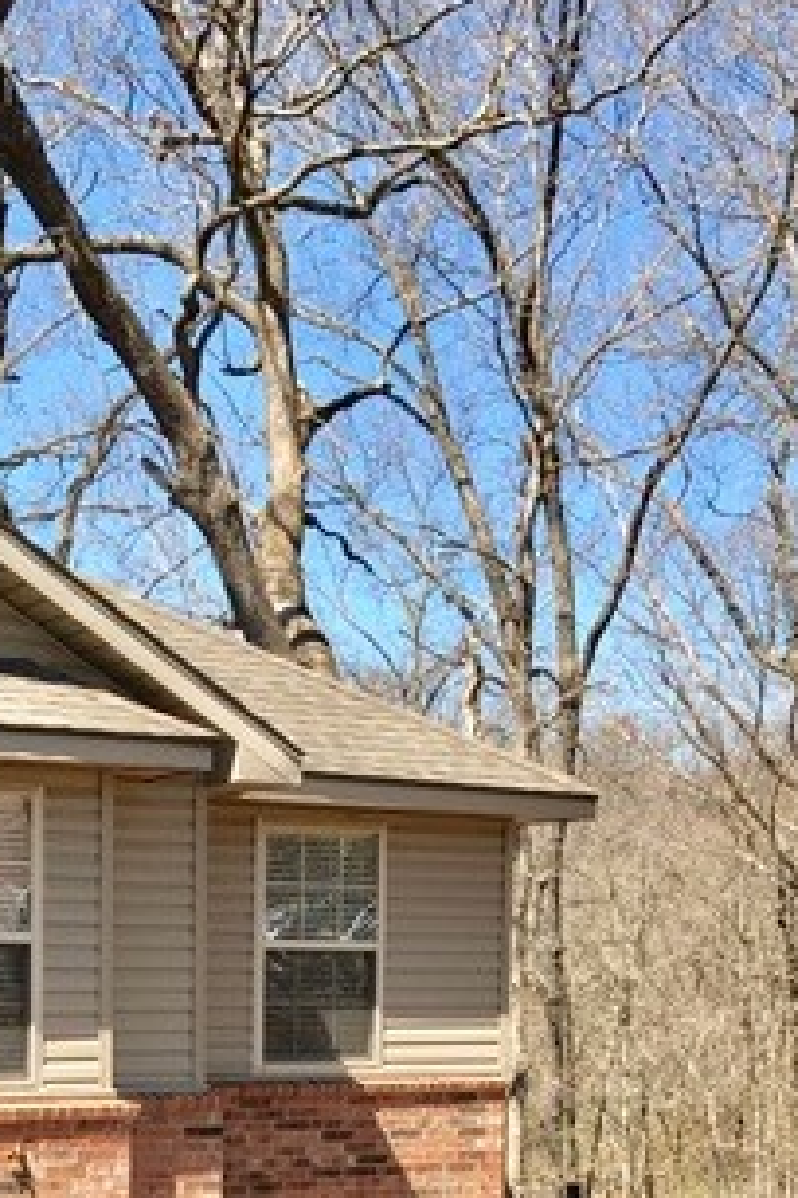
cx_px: 254
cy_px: 1135
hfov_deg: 22.2
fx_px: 2028
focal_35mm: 61
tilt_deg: -4.6
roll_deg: -1.2
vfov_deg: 31.0
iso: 20
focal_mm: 3.99
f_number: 1.8
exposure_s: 1/1114
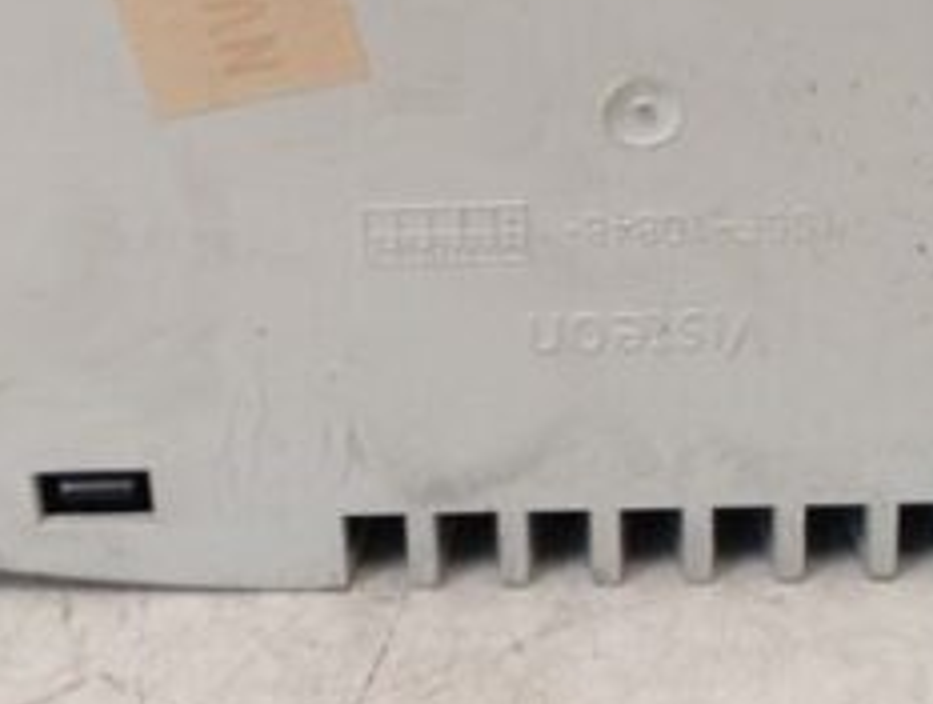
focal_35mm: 84
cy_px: -138
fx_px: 2270
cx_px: 585
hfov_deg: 23.2
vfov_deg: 16.9
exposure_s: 1/33.3
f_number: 1.8
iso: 733
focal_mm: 4.22
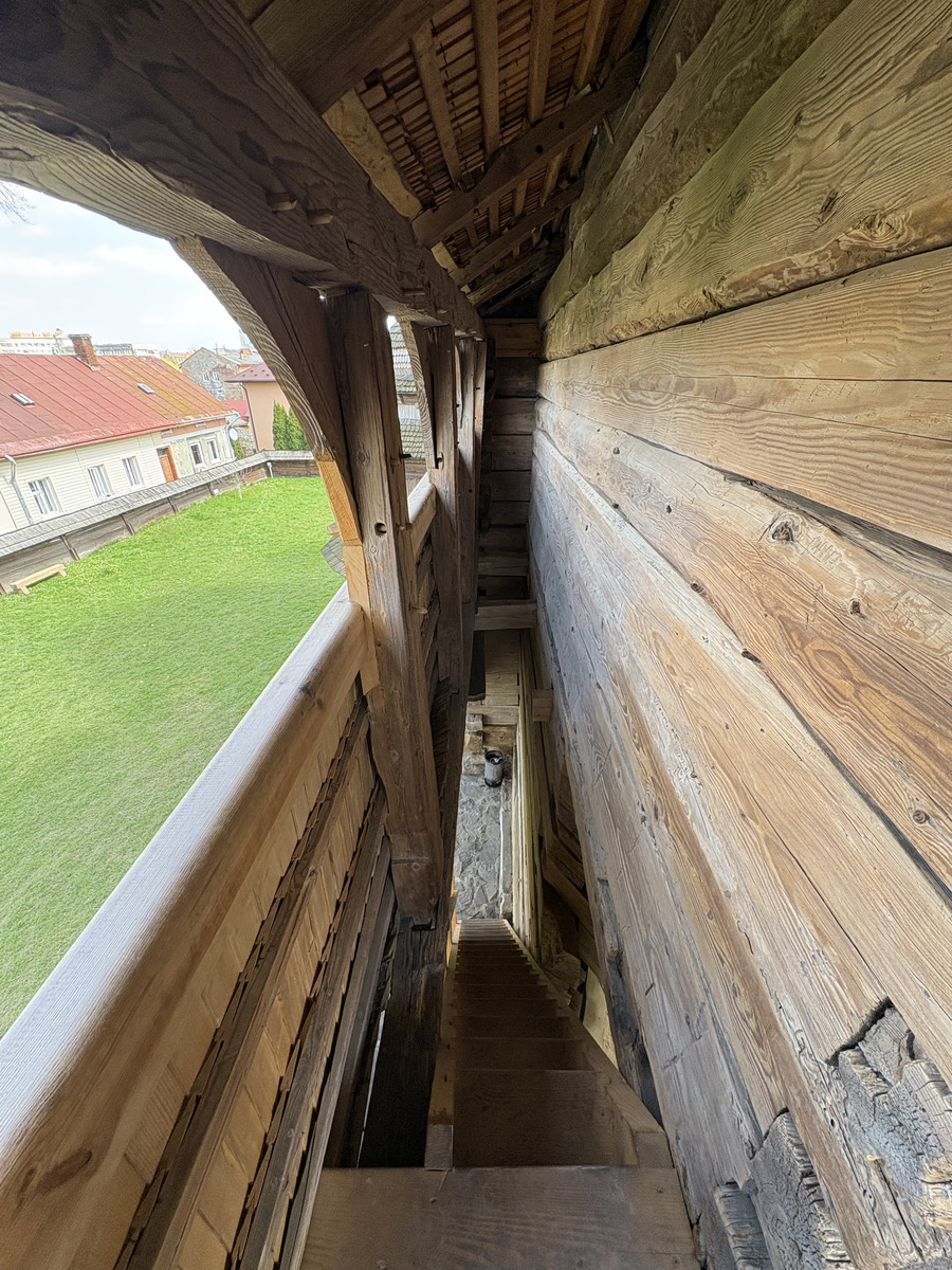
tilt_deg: -28.2
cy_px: 635
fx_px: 513
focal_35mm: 14
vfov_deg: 102.1
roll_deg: -0.2
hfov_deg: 85.7
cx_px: 476
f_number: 2.2
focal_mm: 2.22
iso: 125
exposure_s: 1/99
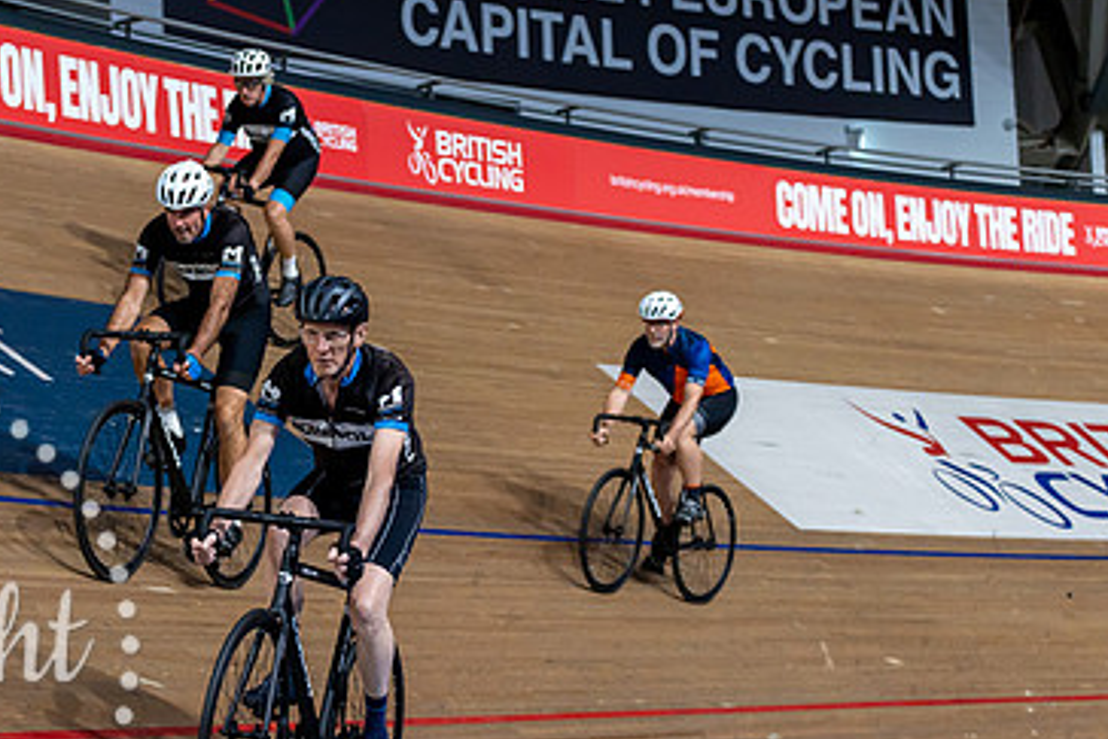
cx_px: 326
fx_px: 2648
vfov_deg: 15.9
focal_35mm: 86
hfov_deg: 23.5
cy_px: 494
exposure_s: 1/1000
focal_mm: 54
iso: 2500
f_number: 2.8
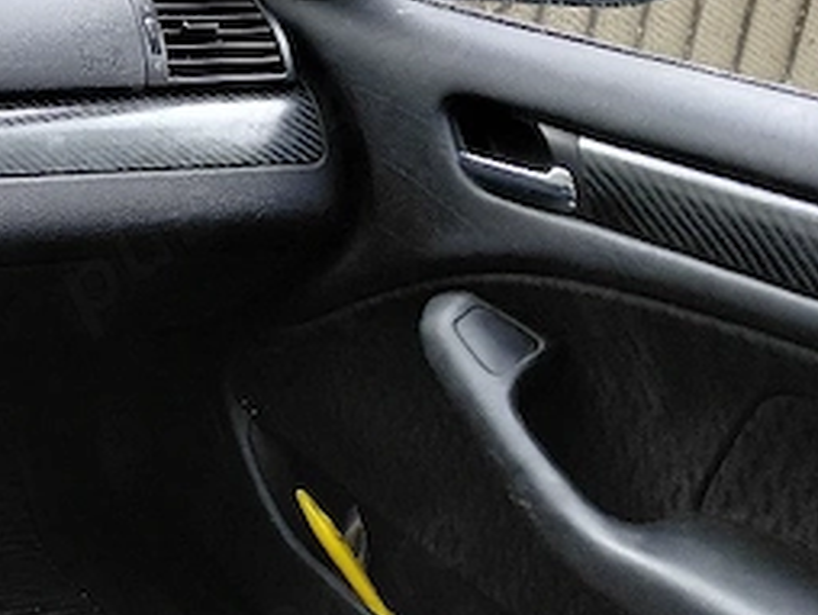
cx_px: -106
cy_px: 177
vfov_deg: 24.7
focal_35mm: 59
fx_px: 1396
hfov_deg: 29.2
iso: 160
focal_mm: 4.69
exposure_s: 1/60.2
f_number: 1.8
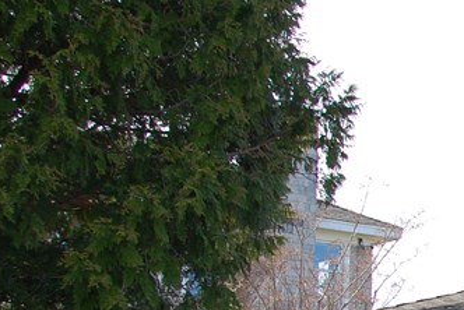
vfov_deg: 13.4
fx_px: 1264
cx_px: 725
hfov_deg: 18.2
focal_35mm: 98
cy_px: 415
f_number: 7.1
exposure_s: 1/200
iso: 200
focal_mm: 20
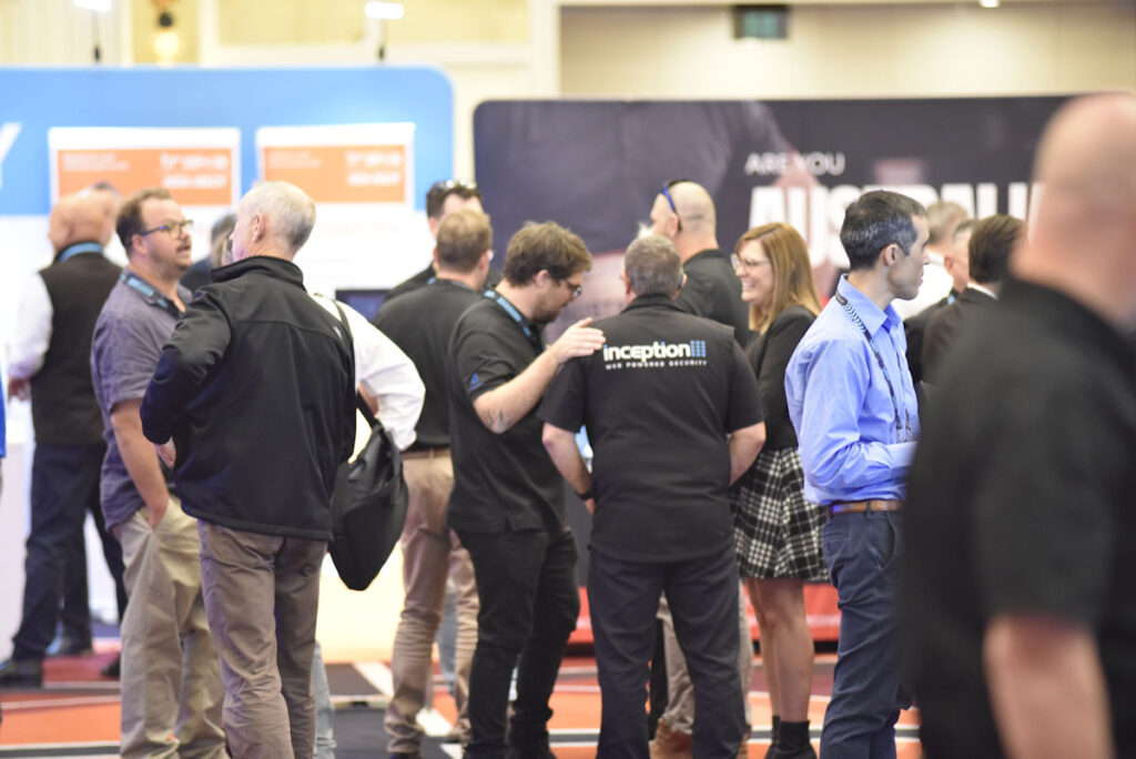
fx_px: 5683
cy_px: 380
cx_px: 568
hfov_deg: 11.4
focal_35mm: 180
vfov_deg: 7.6
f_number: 2.8
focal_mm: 180
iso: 6400
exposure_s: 1/200
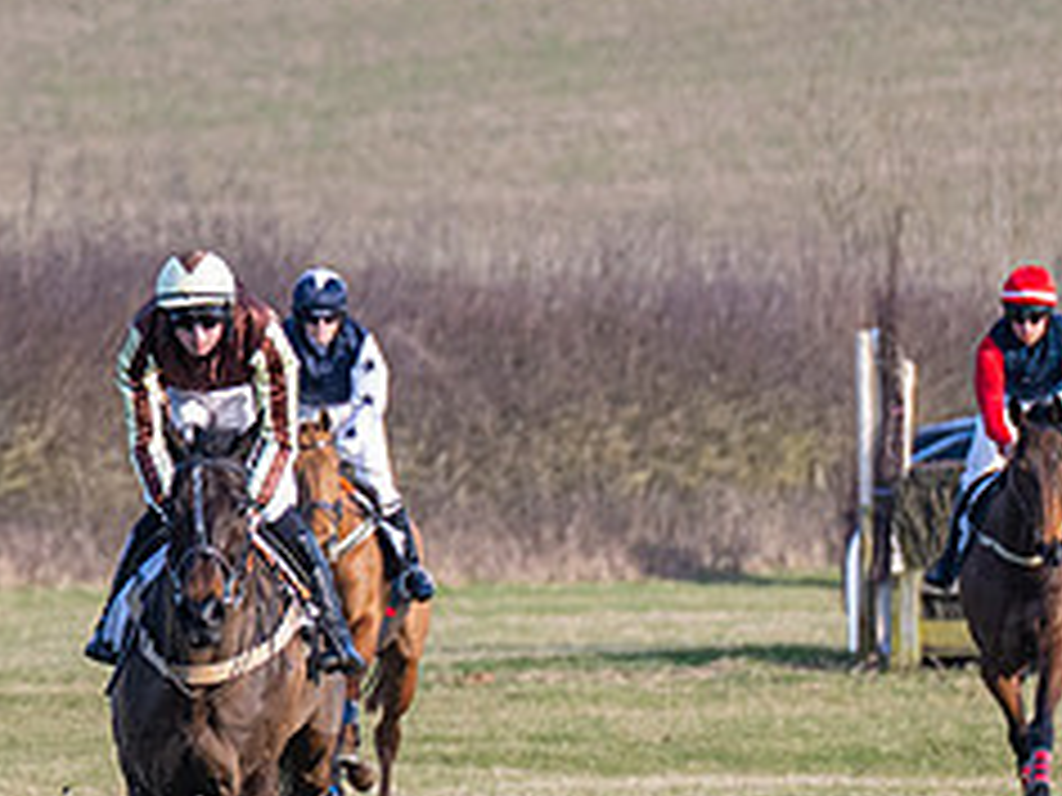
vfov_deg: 1.2
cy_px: 563
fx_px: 36846
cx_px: -635
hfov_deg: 1.6
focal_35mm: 1201
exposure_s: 1/1600
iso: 400
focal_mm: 200
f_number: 4
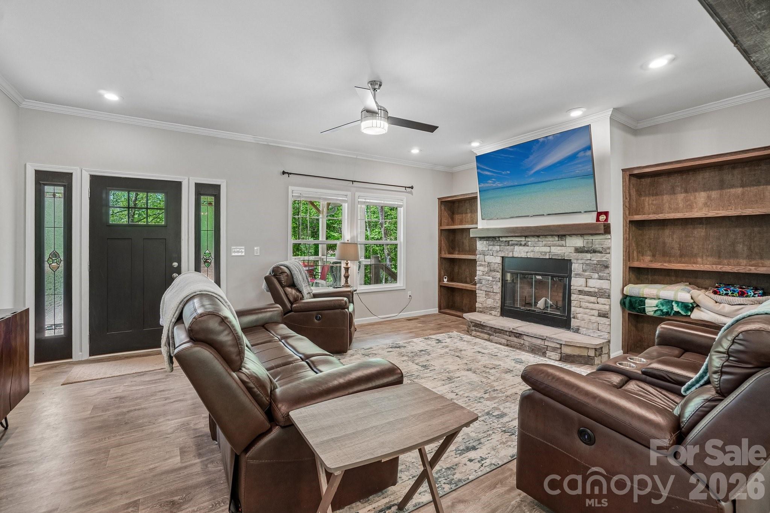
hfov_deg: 100.4
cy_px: 256
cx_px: 385
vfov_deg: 77.3
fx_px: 321
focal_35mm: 15
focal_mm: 10
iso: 400
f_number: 8
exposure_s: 1/10
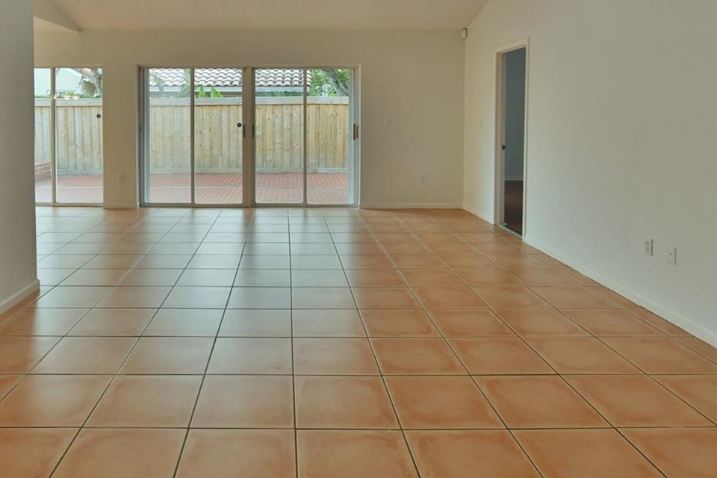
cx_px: 288
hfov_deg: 70.8
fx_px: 498
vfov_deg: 49.4
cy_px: 125
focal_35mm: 25
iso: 1000
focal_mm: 10
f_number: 6.3
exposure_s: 1/160
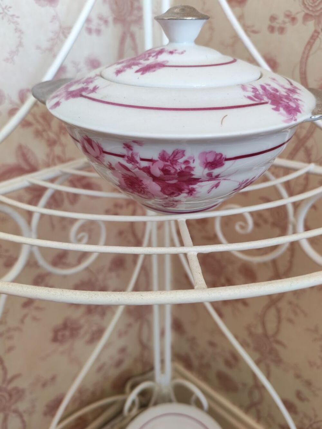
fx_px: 335
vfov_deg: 65.3
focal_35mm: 27
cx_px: 161
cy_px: 214
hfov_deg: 51.4
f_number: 1.9
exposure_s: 1/100
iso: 1600
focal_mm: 6.12
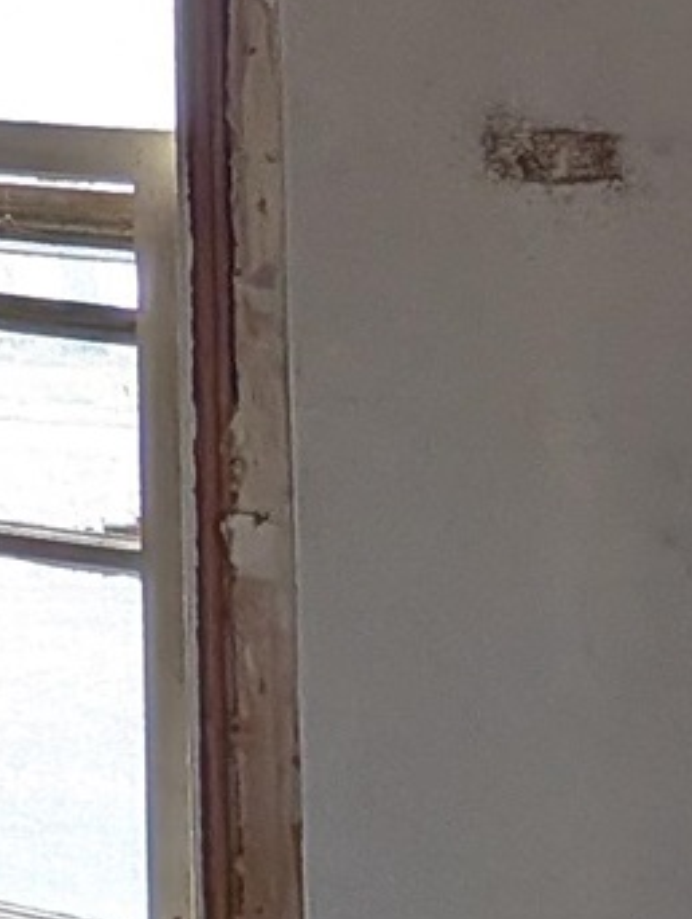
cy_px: -694
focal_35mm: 161
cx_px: -1215
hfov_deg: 8.2
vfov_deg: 11.4
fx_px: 4283
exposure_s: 1/100
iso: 118
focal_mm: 4.53
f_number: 1.7
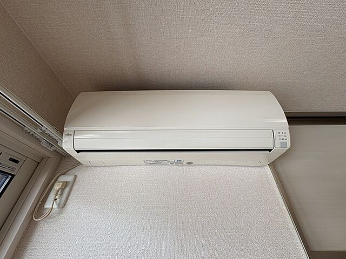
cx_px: 173
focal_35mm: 14
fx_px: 140
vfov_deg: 85.7
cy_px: 130
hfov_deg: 102.1
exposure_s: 1/120
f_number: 2.2
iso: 64
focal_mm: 2.22
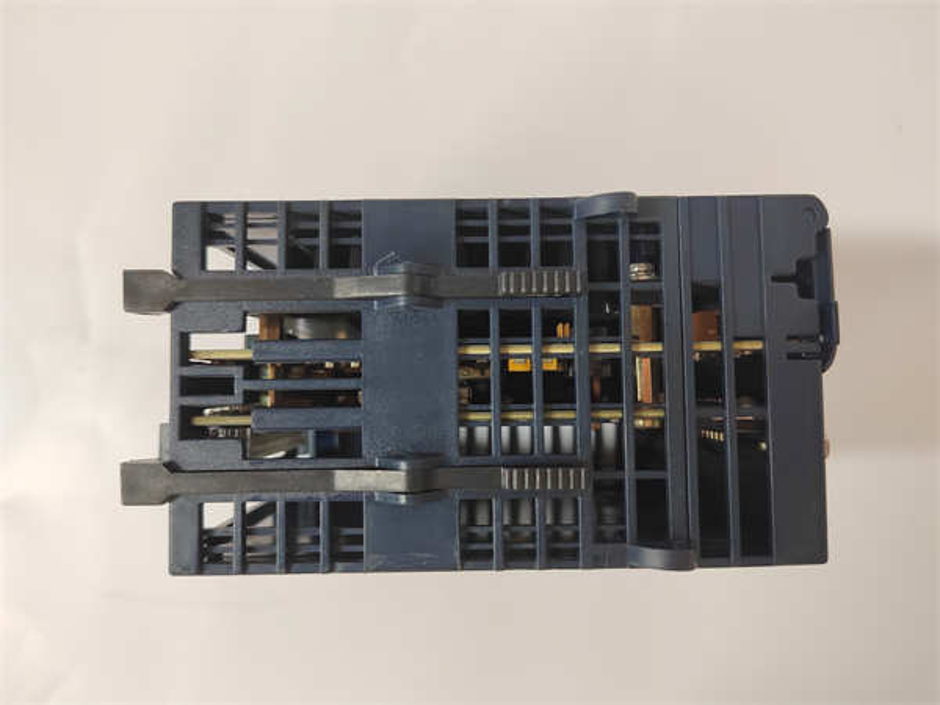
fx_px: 625
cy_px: 352
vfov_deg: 58.9
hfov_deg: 73.9
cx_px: 470
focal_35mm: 23
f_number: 1.9
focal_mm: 5.52
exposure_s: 1/60
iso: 1916
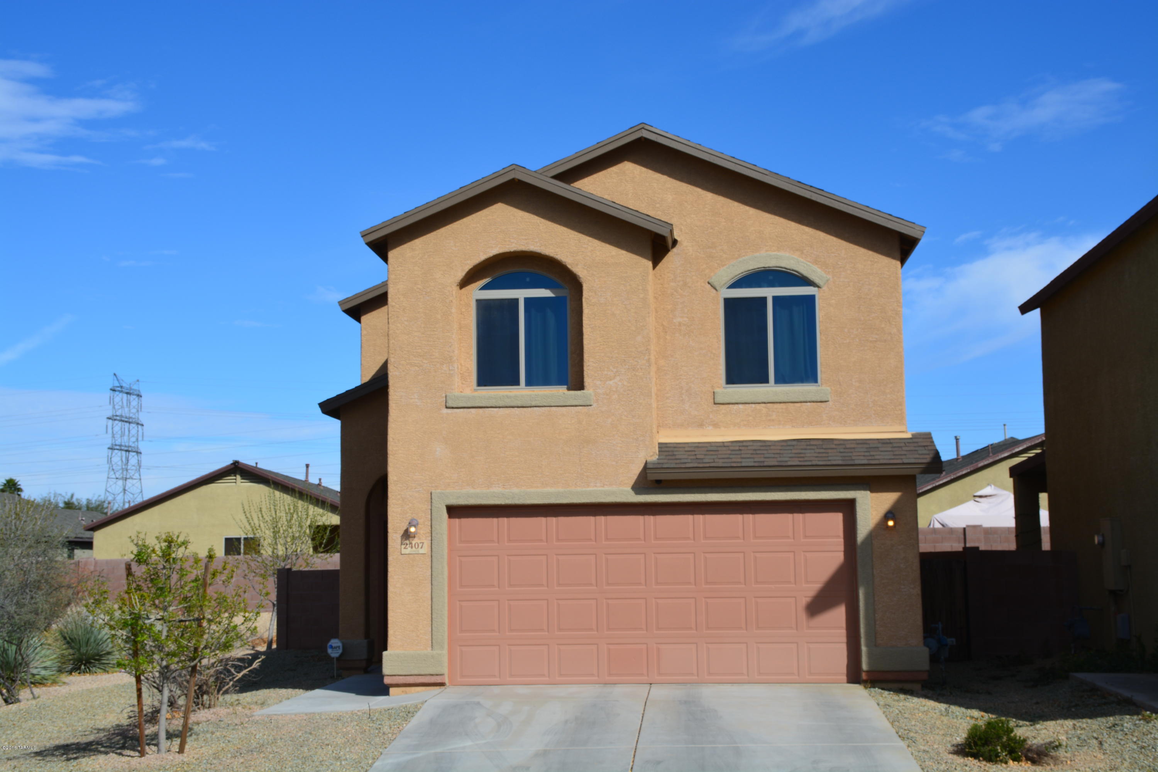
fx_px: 1689
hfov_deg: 37.9
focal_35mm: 52
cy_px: 386
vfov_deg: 25.8
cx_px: 579
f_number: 11
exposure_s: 1/160
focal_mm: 35
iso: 100
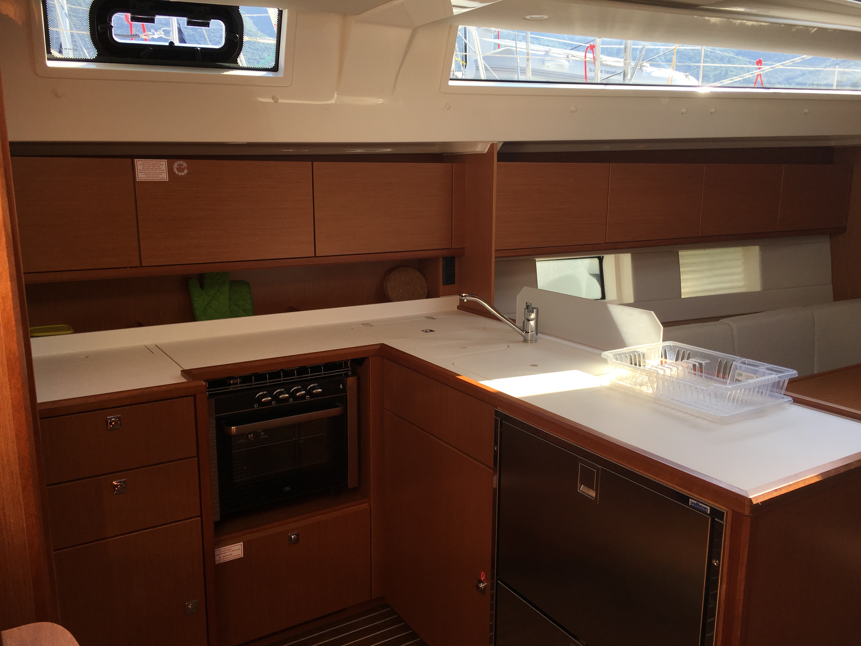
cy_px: 323
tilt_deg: -11.5
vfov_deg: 48.2
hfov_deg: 61.7
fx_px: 721
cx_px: 430
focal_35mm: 29
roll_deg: +0.8
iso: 25
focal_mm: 4.15
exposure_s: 1/123
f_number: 2.2
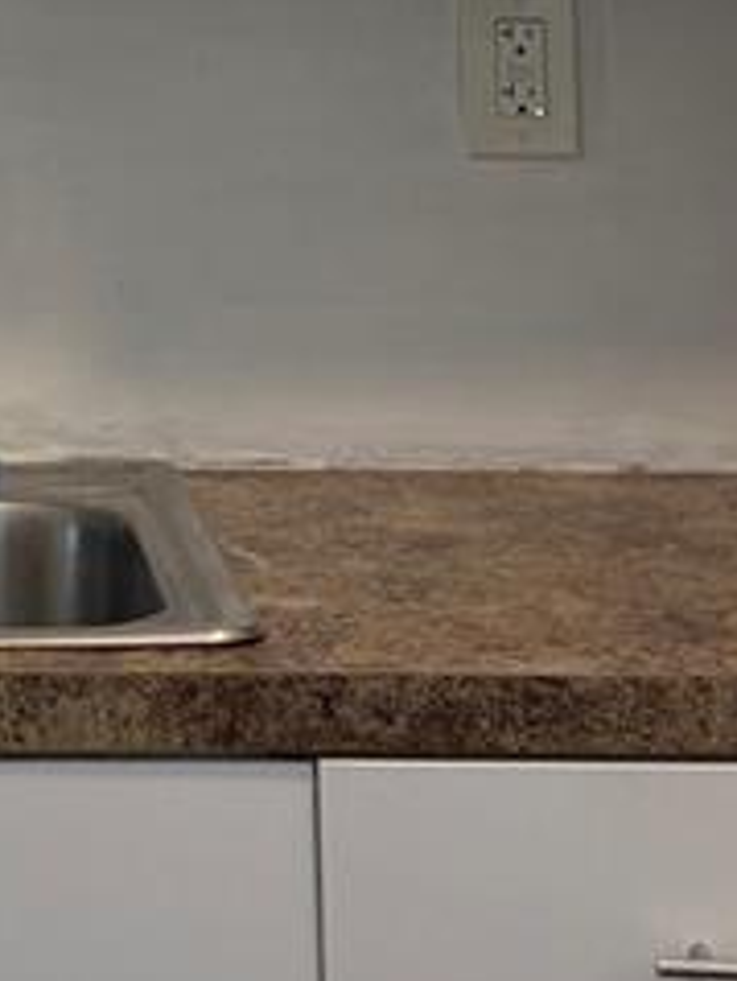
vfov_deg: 15.7
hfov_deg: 11.8
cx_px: -329
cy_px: -181
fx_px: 3429
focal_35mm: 121
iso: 125
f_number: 1.78
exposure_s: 1/60
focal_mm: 6.76
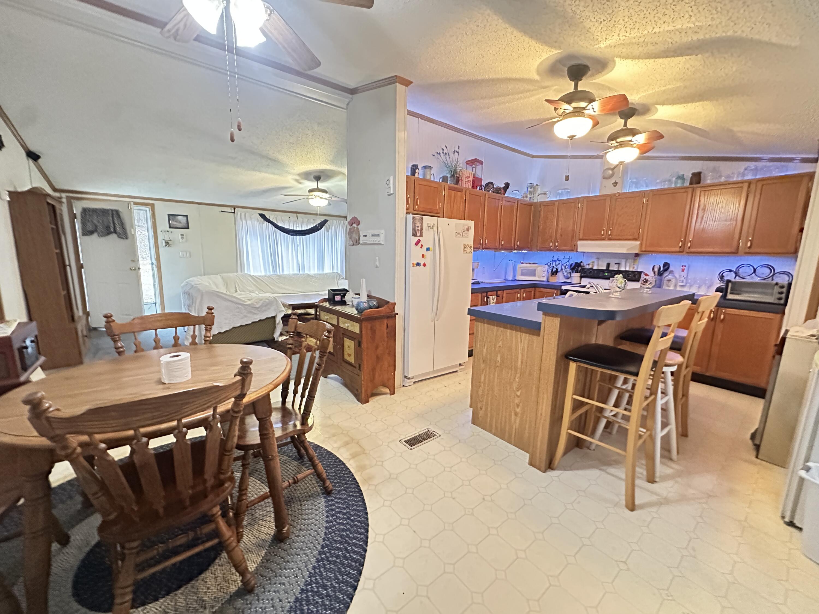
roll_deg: -0.8
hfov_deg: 102.1
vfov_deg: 85.7
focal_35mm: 14
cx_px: 410
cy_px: 307
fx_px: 331
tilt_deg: -9.7
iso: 2000
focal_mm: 2.22
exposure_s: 1/30
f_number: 2.2
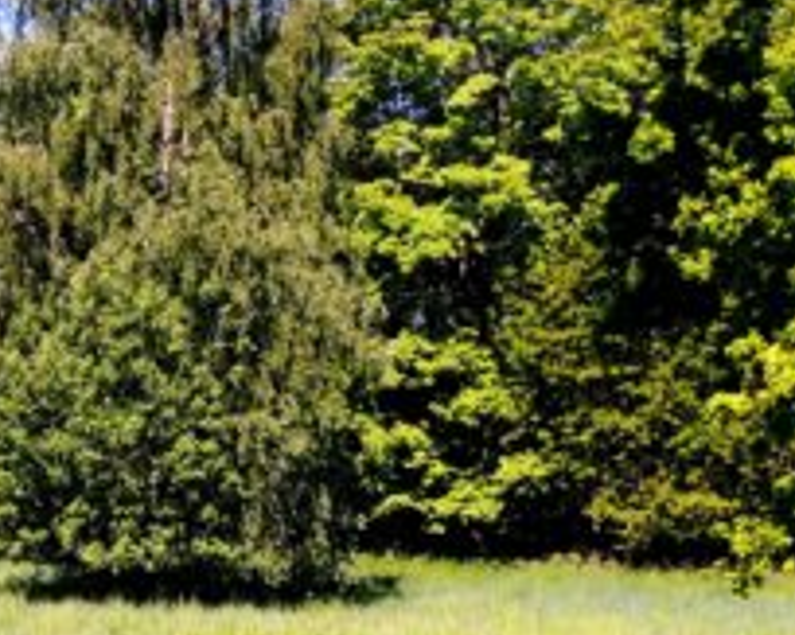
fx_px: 2963
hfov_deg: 15.1
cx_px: 78
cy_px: 460
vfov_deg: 12.2
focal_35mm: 126
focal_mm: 8.3
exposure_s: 1/500
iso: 100
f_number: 3.5
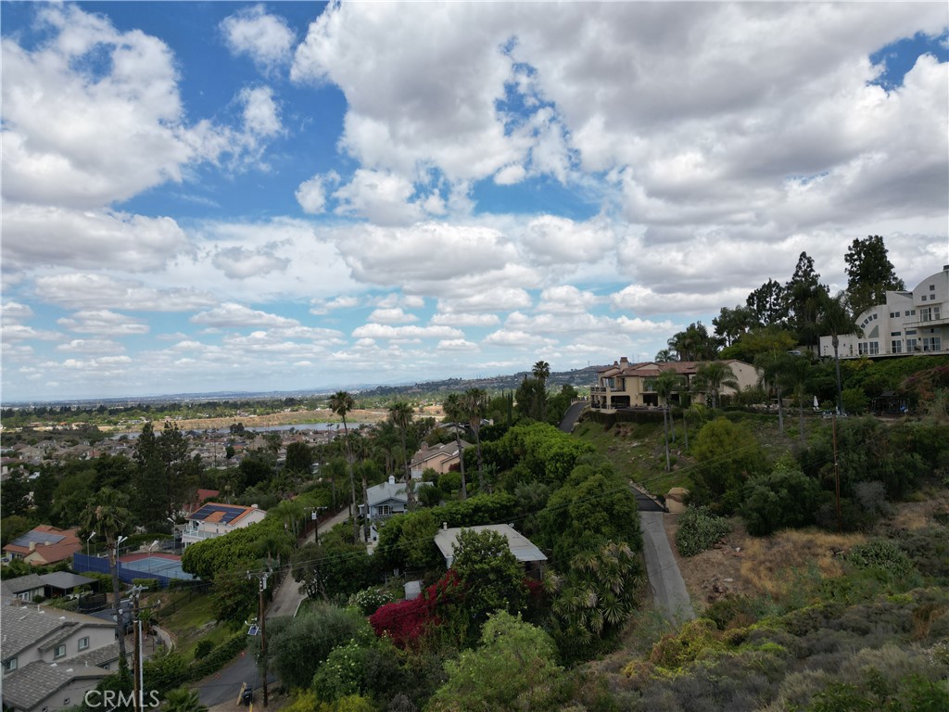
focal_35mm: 24
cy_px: 356
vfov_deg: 56.8
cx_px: 474
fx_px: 658
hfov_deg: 71.6
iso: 100
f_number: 1.7
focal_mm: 6.72
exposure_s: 1/3200
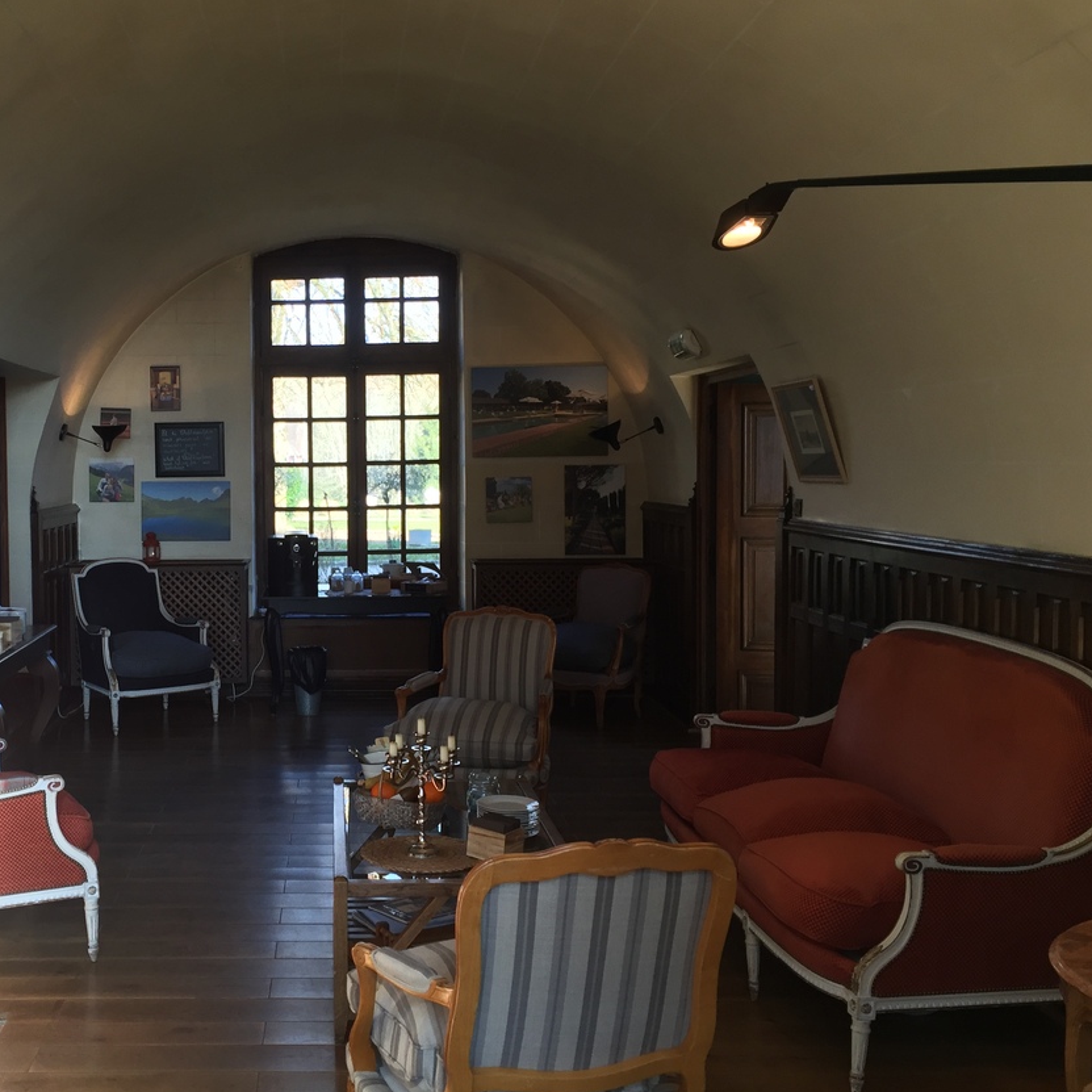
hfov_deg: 44.0
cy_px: 512
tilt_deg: -1.6
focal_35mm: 37
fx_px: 1321
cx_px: 323
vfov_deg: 44.9
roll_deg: +0.5
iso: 50
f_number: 2.2
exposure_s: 1/100
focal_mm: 4.15
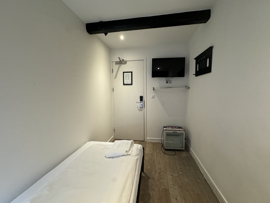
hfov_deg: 102.1
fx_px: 109
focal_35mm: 14
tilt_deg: -4.1
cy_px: 102
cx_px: 135
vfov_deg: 85.7
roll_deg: +1.4
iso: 320
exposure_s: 1/50
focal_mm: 2.22
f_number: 2.2
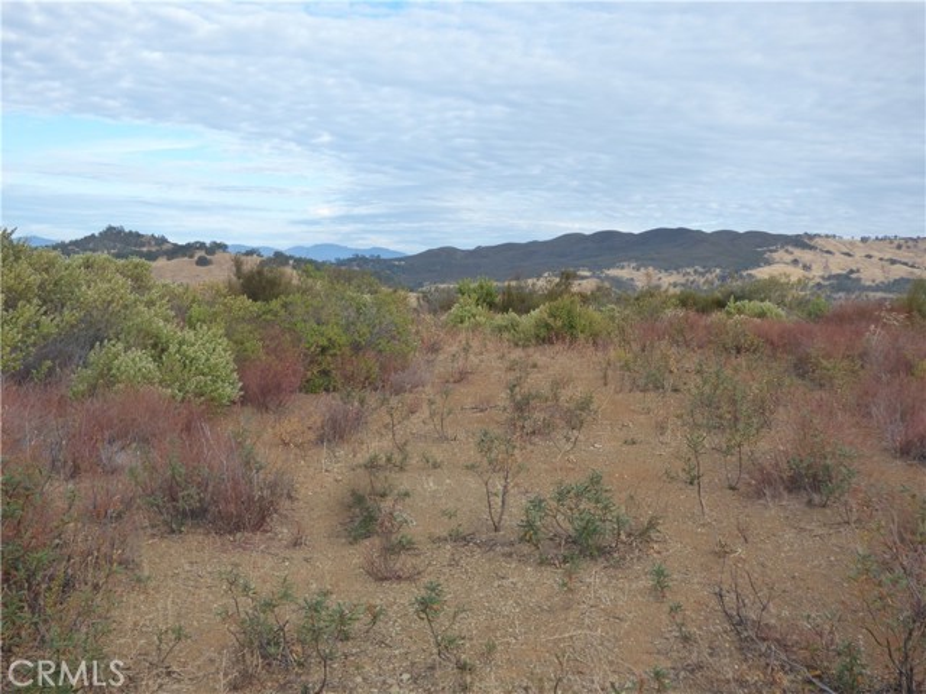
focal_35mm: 43
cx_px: 463
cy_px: 347
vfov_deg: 33.6
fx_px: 1150
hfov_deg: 43.9
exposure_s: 1/640
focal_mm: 7.37
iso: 160
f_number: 3.6
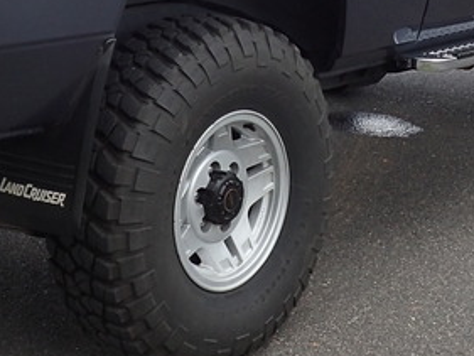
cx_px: 211
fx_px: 1247
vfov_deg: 15.8
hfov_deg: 21.5
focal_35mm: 91
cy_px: -24
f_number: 2.8
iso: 100
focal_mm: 4.5
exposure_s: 1/400
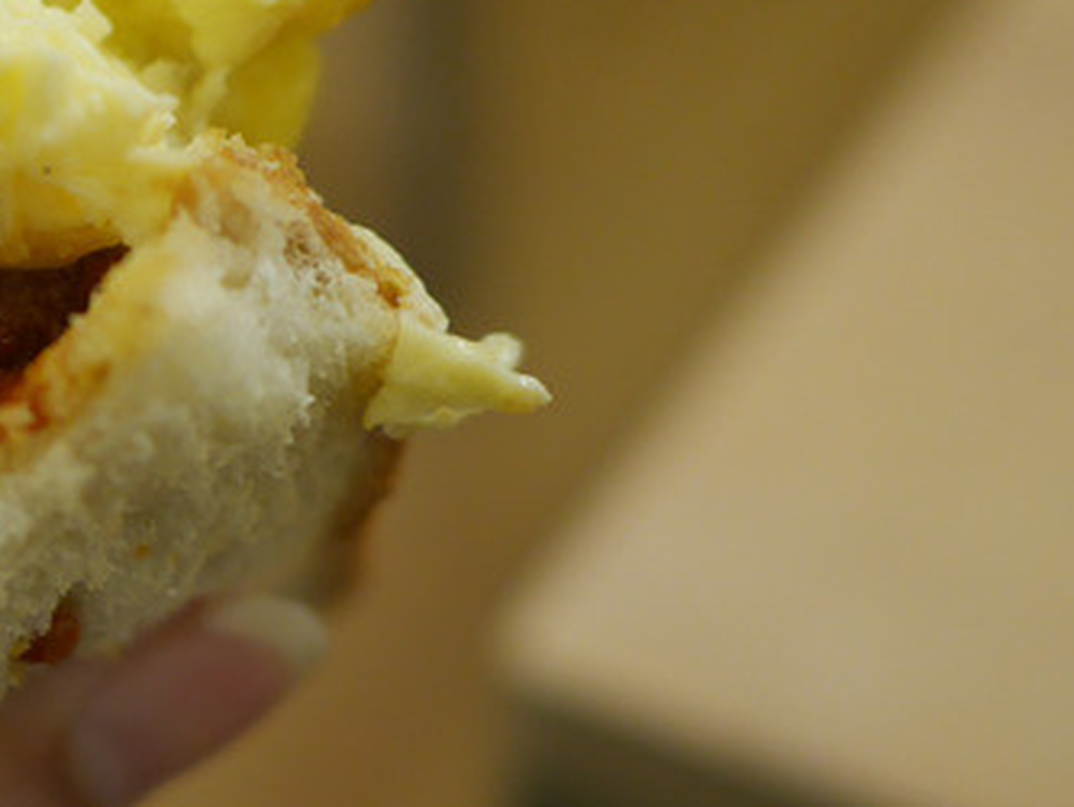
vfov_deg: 18.2
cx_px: -223
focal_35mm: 81
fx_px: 2514
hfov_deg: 22.2
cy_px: 395
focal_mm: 15
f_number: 1.7
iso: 400
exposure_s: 1/60
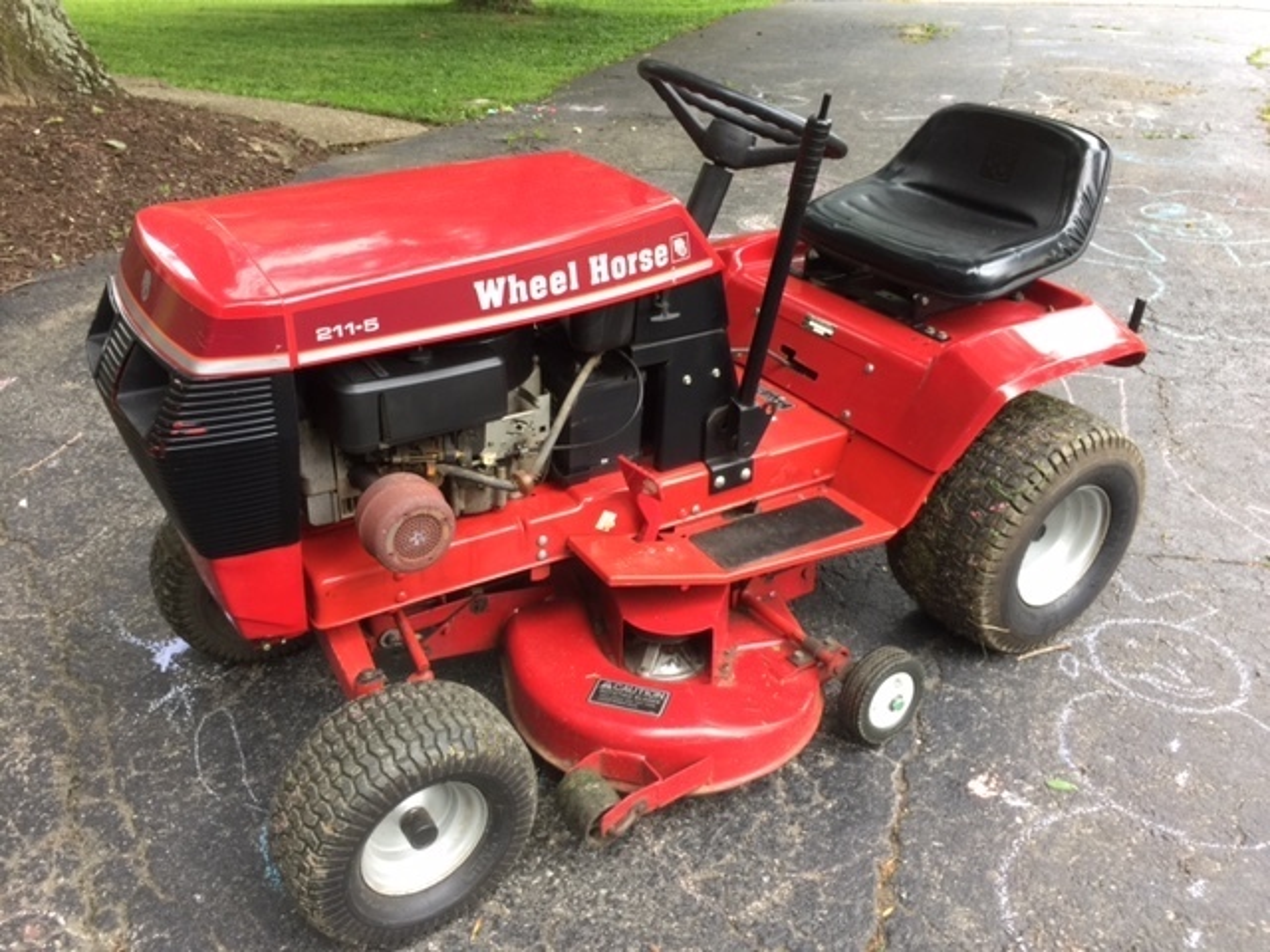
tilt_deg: -25.5
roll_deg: -3.1
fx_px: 1064
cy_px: 476
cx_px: 635
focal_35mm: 29
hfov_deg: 61.7
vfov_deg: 48.2
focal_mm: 4.15
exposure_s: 1/40
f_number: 2.2
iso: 32
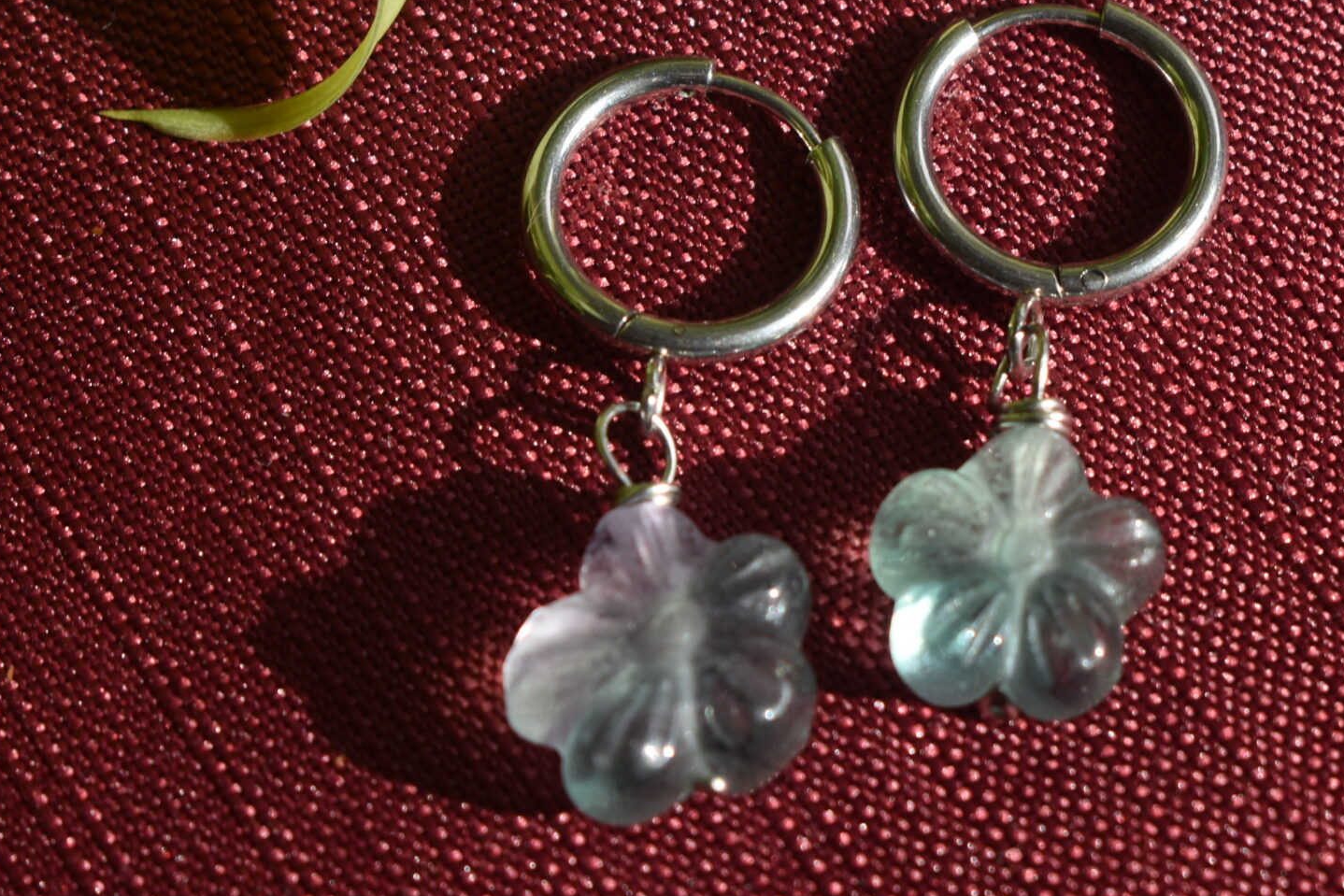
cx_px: 705
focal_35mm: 147
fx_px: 5484
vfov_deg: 9.3
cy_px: 299
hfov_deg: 14.0
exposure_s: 1/100
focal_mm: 55
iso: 100
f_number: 8
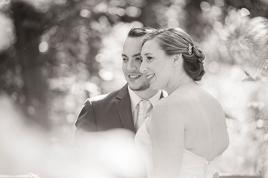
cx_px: 134
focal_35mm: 185
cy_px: 89
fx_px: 1376
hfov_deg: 11.1
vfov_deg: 7.4
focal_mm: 185
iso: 160
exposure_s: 1/160
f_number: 3.2
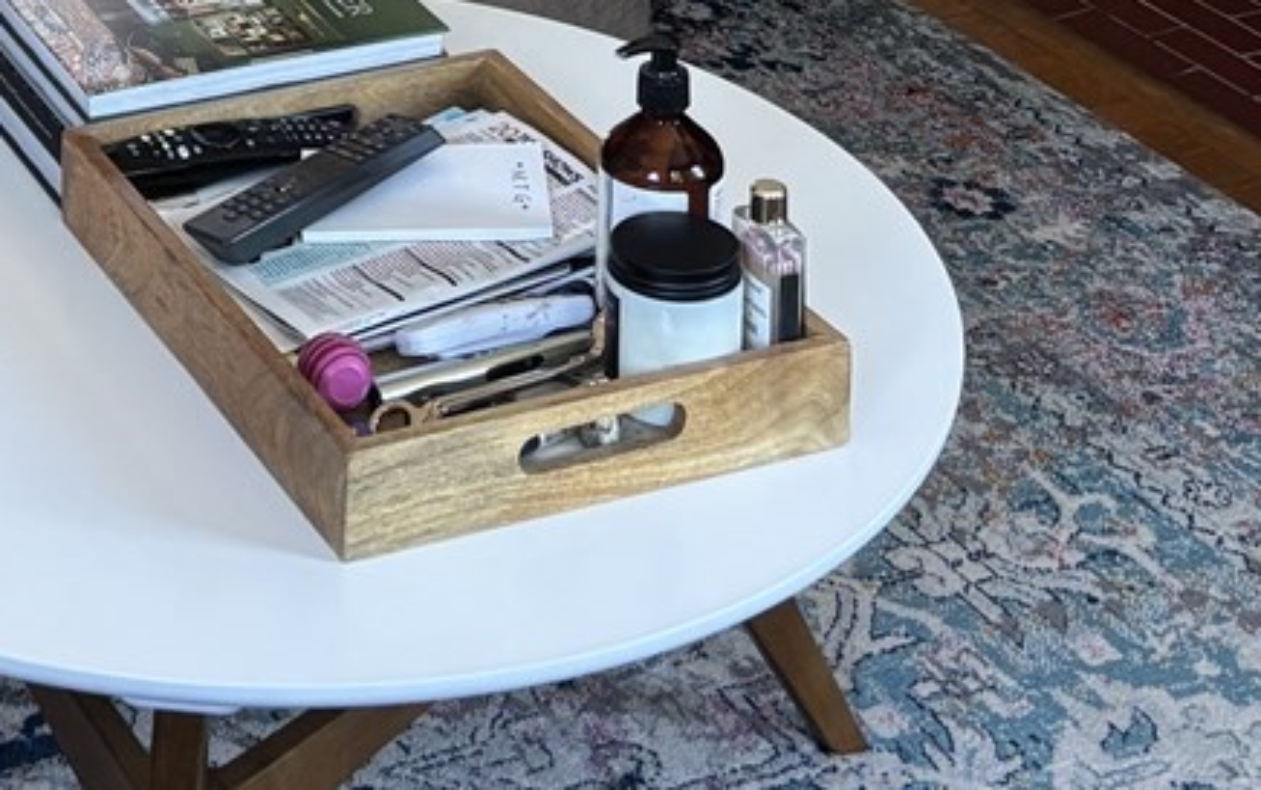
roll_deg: -0.8
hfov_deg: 20.9
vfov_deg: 11.7
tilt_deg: -7.7
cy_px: -946
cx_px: 104
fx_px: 3335
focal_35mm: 97
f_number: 1.6
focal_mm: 5.96
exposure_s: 1/68
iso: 125
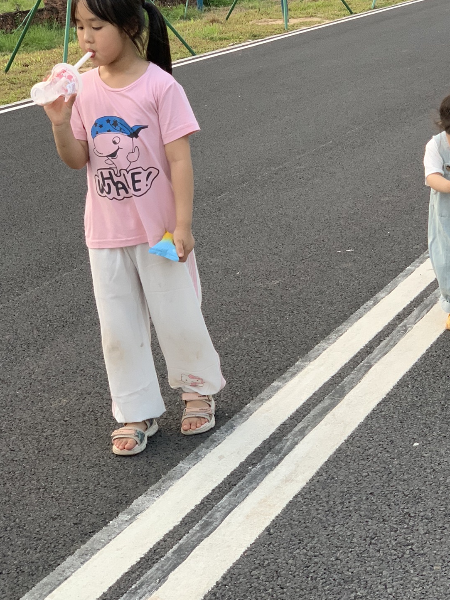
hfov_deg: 20.4
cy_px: 215
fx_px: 1248
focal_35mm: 72
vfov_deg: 26.9
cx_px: 294
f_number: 2.4
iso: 125
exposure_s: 1/113
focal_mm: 6
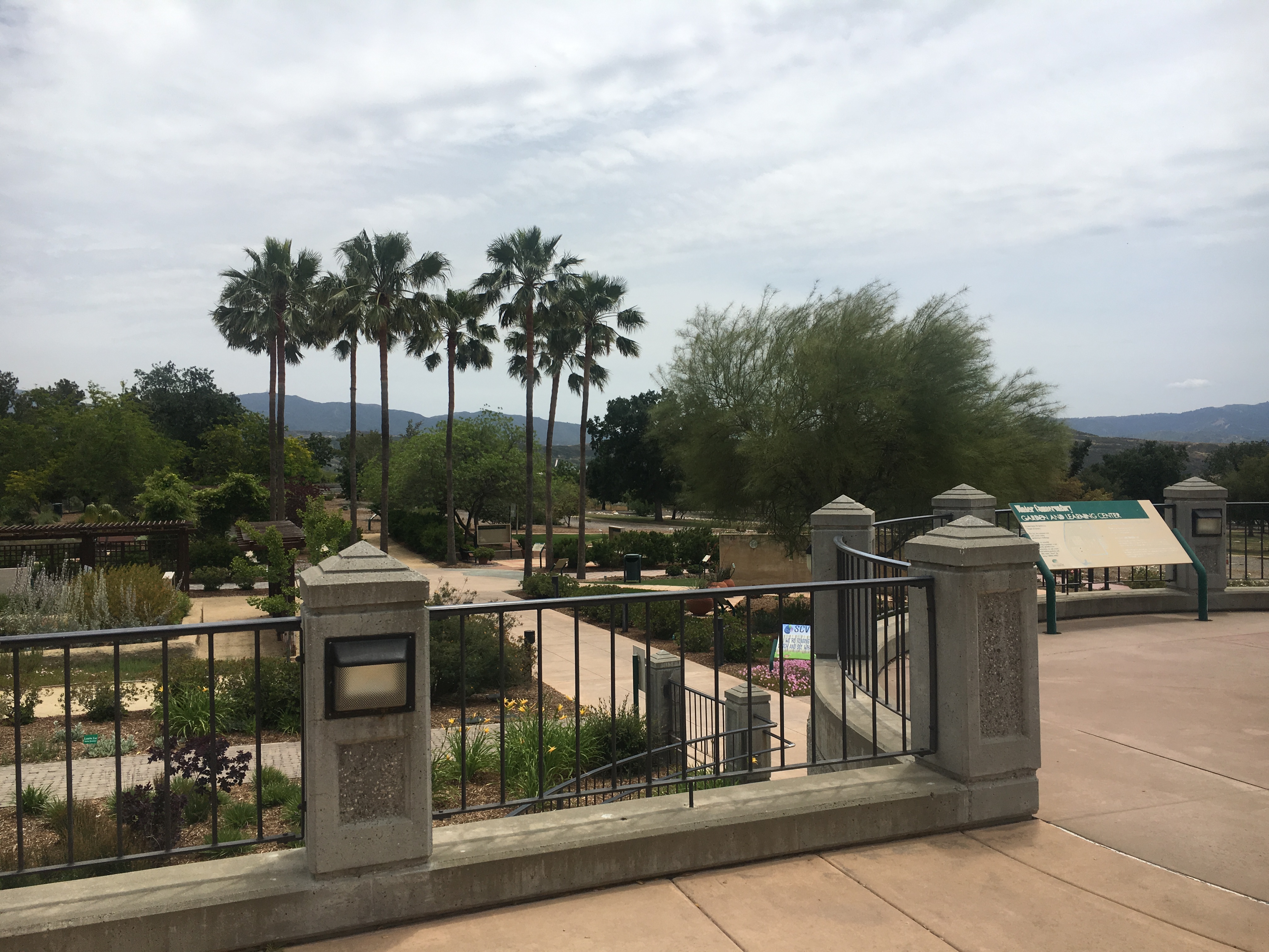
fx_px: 1063
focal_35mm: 29
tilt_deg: -0.2
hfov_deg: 61.7
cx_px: 634
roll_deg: +2.1
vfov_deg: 48.2
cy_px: 476
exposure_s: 1/2747
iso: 25
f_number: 2.2
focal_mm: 4.15
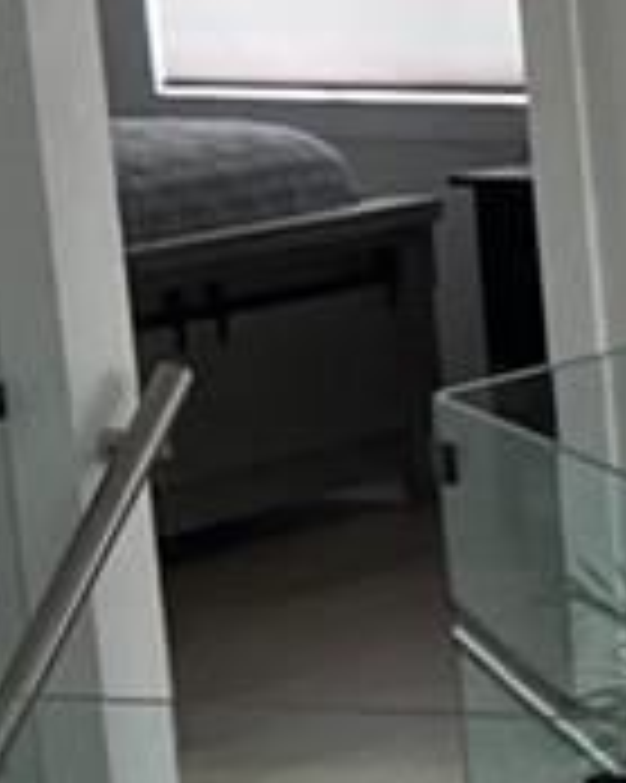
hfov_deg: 5.6
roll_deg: -0.1
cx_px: 2702
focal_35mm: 233
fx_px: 5401
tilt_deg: -14.5
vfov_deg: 8.2
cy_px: 1040
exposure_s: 1/153
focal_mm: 5.7
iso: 50
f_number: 1.5
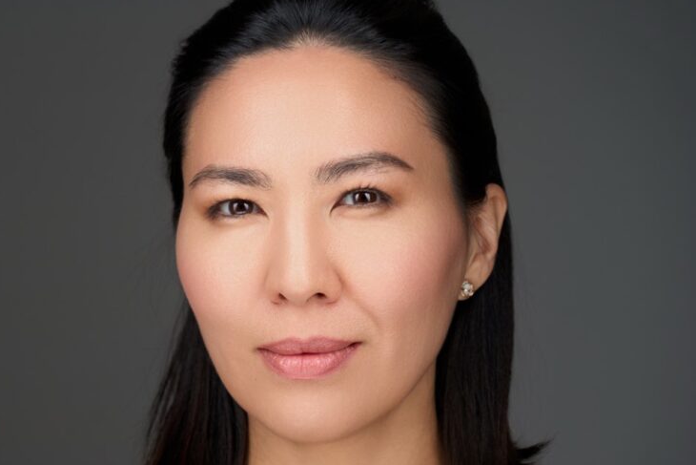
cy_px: 318
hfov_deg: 12.8
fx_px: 3094
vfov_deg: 8.6
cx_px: 218
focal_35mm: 160
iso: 100
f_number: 6.3
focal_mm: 114
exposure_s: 1/250
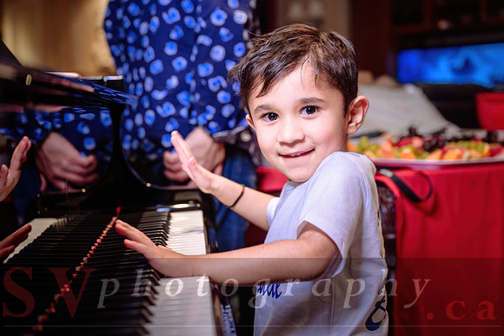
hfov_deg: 33.4
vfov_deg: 22.6
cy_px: 168
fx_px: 840
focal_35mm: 60
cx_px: 252
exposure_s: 1/60
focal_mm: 60
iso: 500
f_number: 4
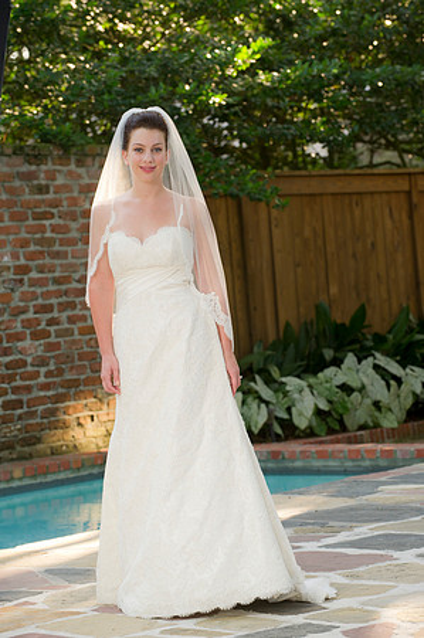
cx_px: 212
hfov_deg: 10.1
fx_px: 2390
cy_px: 319
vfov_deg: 15.2
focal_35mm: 135
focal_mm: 135
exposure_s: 1/80
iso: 400
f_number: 5
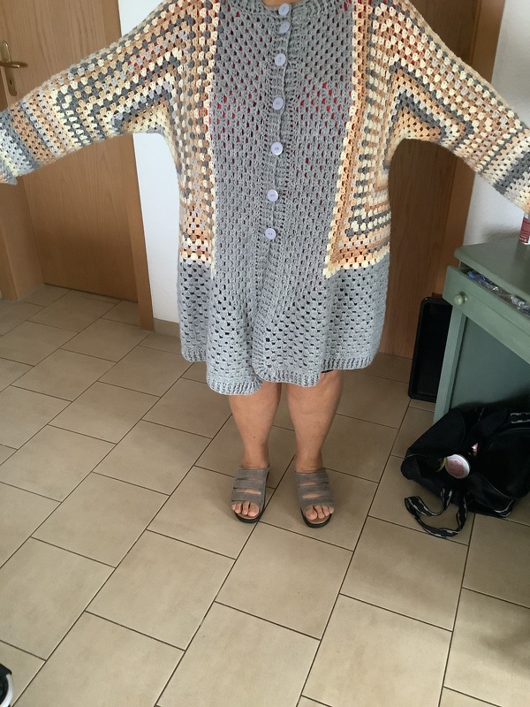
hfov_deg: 45.4
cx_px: 265
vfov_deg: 58.4
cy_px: 354
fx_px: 633
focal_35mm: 31
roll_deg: +1.6
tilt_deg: -31.9
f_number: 2.4
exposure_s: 1/30
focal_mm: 3.3
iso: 400
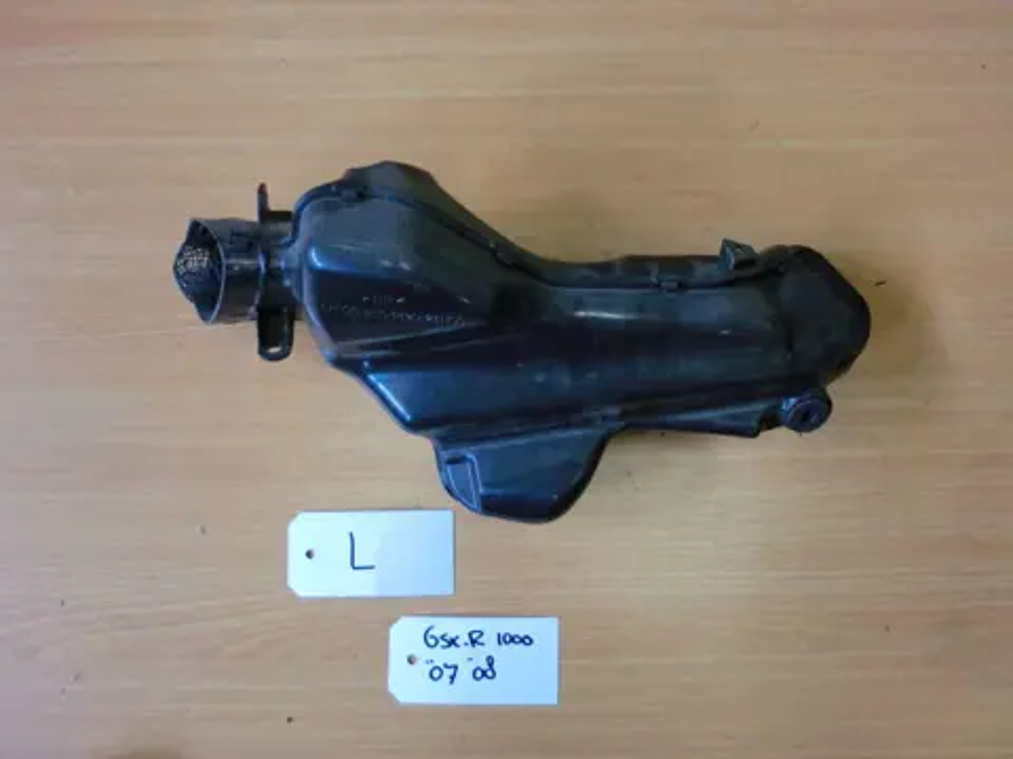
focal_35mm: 27
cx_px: 506
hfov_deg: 65.3
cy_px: 380
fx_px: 790
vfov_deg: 51.4
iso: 200
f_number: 3.2
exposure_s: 1/60
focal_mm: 4.9
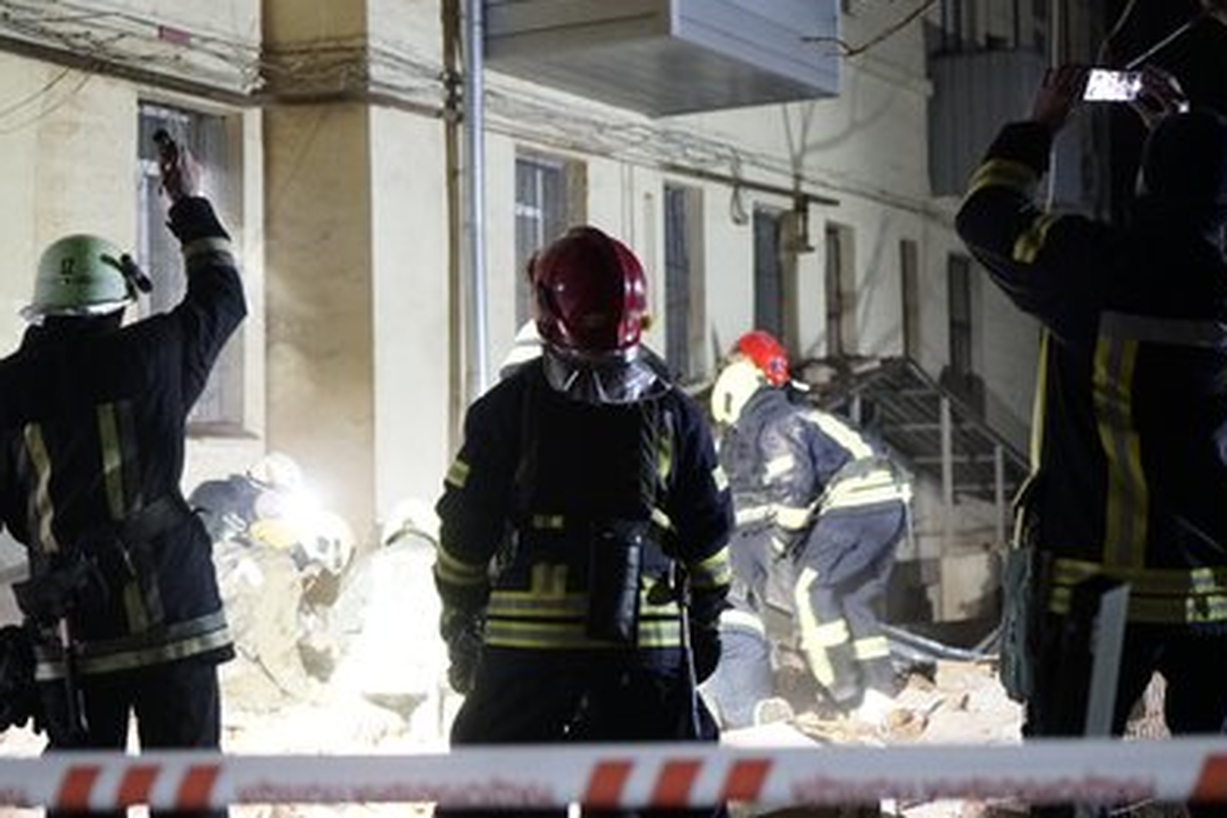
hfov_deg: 36.9
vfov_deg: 25.1
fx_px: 1840
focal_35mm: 54
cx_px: 615
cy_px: 407
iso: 12800
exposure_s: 1/50
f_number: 4
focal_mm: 53
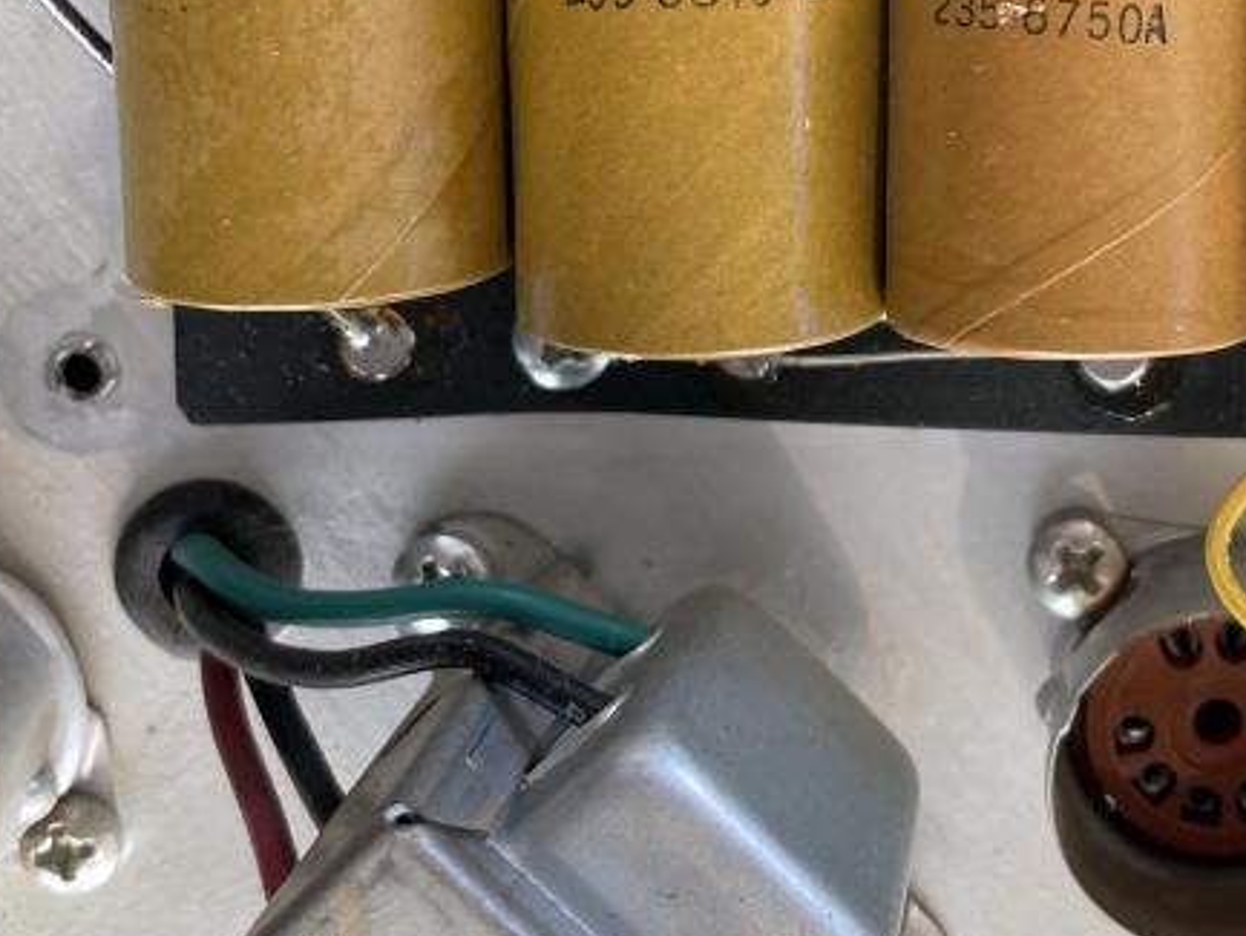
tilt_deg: -84.2
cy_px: 32
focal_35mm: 60
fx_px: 2160
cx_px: 1119
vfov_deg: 23.5
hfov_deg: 30.7
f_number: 1.6
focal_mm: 4.2
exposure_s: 1/130
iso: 32
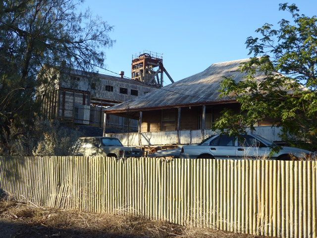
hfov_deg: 38.9
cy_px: 119
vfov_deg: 29.7
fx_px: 449
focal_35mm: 49
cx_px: 158
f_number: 4
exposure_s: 1/200
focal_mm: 8.4
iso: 80
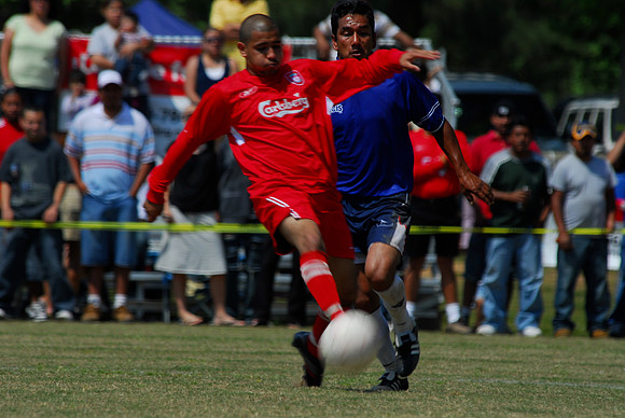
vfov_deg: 2.5
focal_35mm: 555
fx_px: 9645
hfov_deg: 3.7
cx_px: 312
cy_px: 209
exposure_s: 1/180
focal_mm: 370
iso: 100
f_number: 6.3
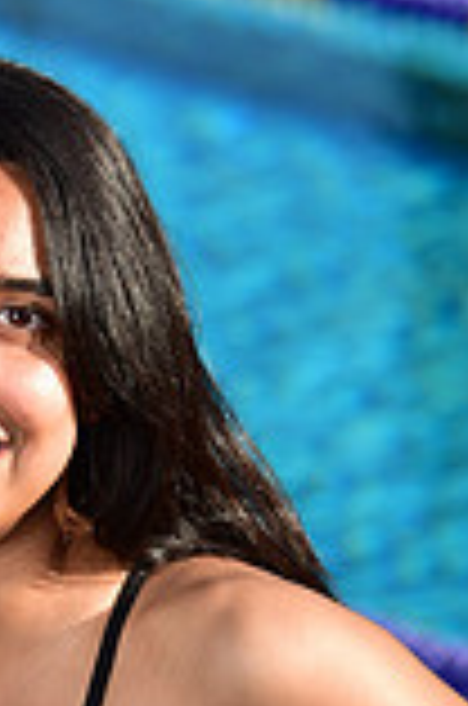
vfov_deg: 4.4
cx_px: 34
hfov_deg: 3.0
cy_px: 980
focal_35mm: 463
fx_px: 9068
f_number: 5.6
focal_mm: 125
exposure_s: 1/250
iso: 64
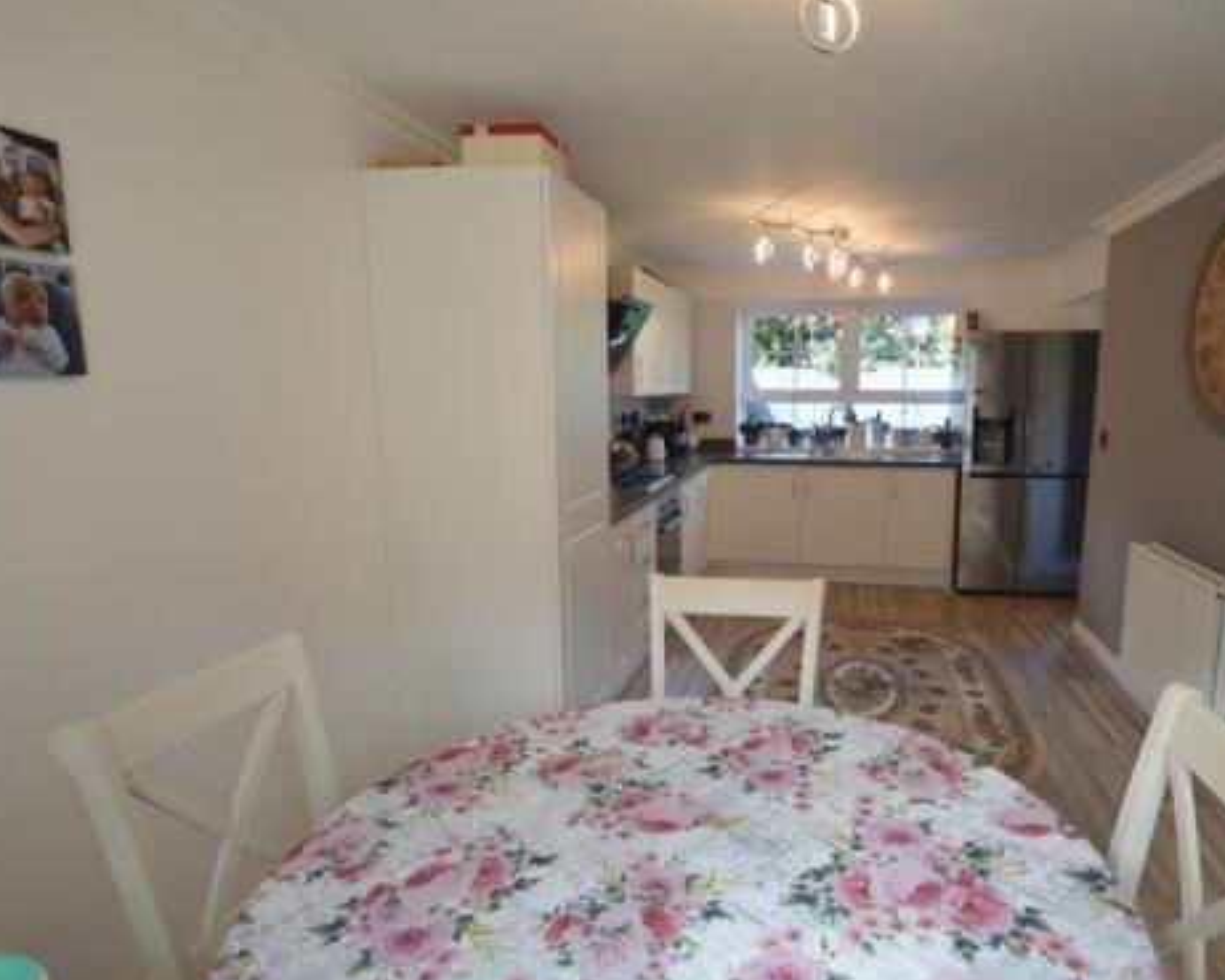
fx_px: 725
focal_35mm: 20
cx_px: 728
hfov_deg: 79.5
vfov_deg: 68.0
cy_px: 526
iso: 400
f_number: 4.5
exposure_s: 1/80
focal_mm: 10
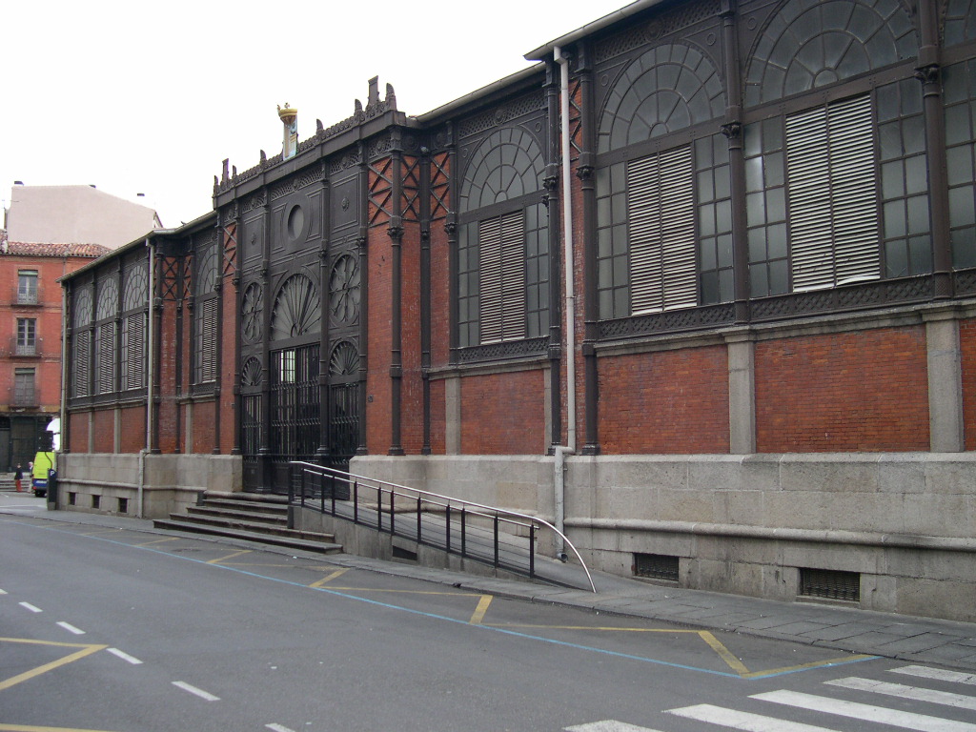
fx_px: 1071
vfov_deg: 37.7
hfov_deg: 49.0
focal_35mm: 38
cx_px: 488
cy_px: 366
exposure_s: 1/30
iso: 135
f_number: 2.8
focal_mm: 8
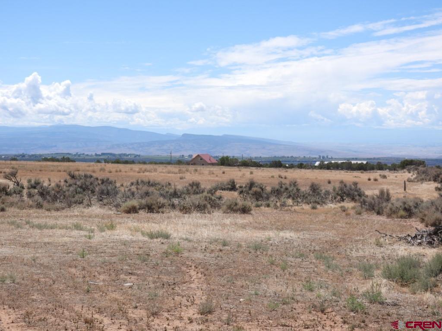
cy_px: 166
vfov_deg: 24.4
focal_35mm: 60
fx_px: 766
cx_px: 221
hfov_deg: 32.2
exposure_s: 1/1250
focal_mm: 10.7
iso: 100
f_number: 3.5
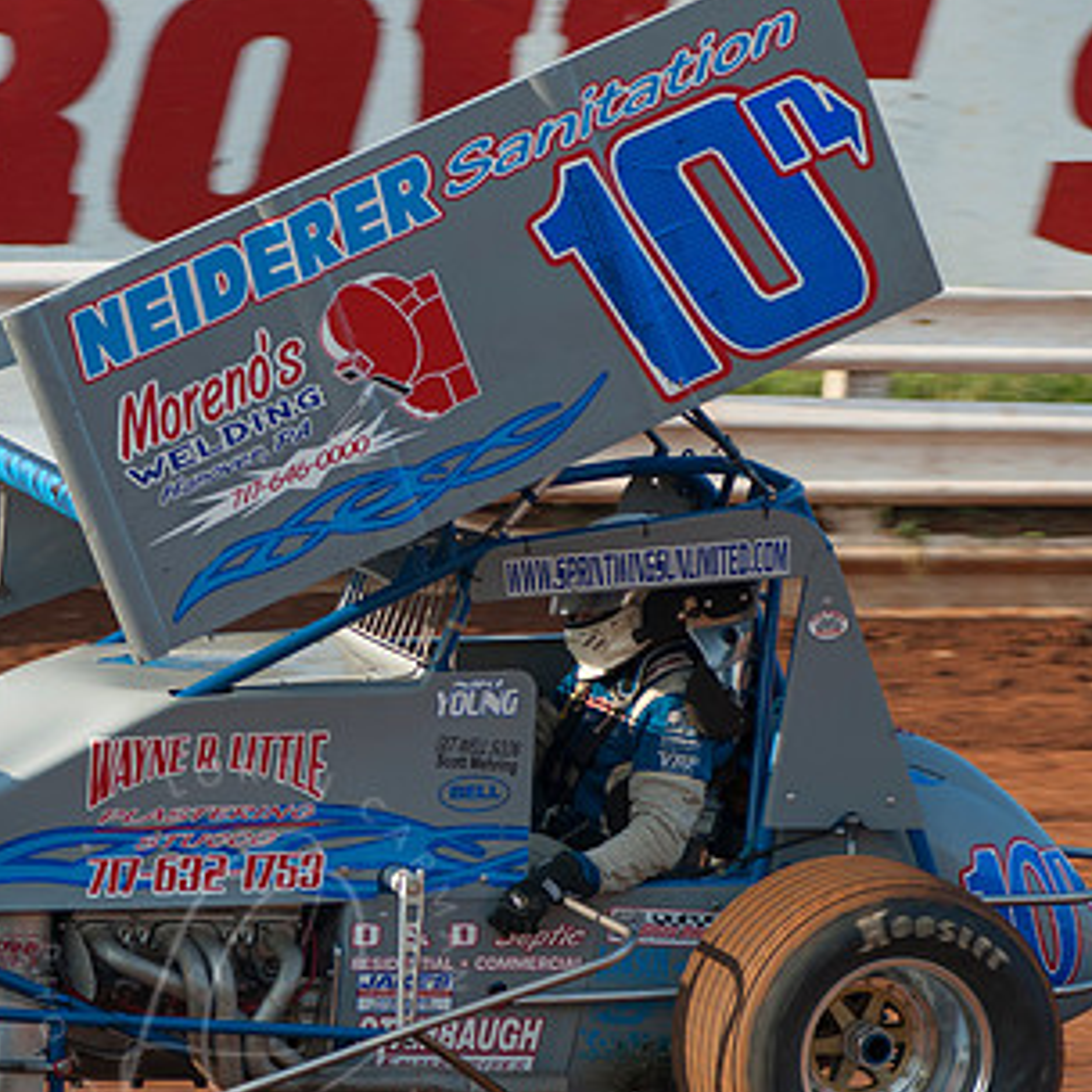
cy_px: 639
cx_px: 248
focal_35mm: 304
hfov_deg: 5.8
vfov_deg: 5.8
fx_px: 10850
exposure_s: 1/400
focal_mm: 125
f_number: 4
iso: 100
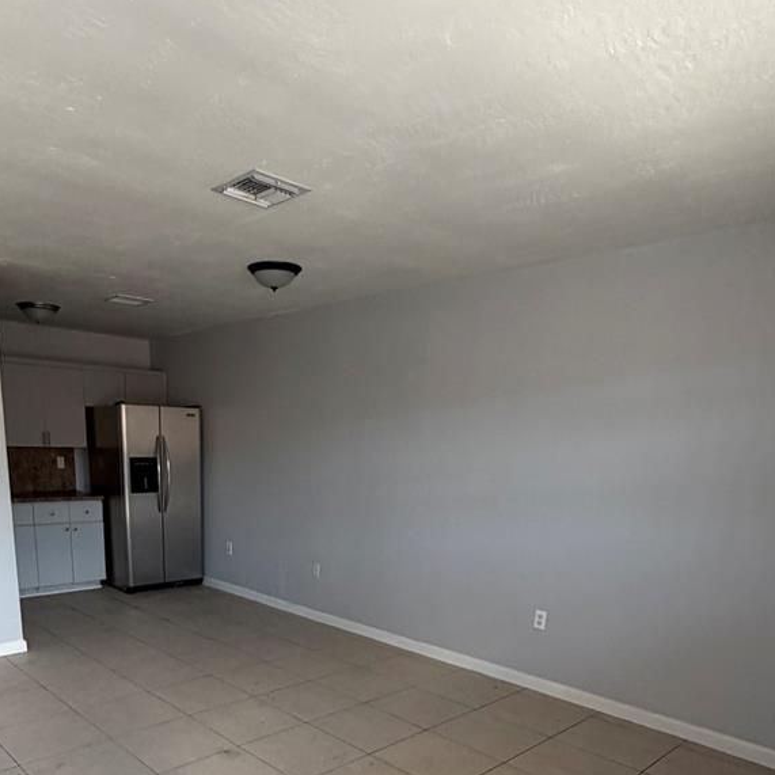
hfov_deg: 60.0
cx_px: 281
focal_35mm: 26
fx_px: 659
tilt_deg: -14.2
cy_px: 626
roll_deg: -1.5
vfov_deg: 56.3
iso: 250
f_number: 2.2
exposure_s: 1/121
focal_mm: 2.22
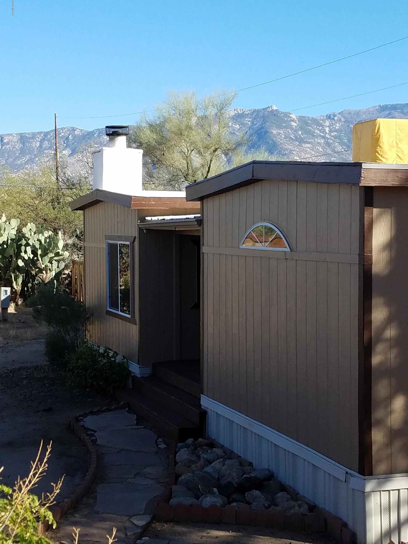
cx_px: 204
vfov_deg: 67.3
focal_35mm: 26
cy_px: 272
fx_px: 409
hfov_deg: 53.1
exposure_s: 1/1648
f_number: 1.7
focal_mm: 4.2
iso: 50
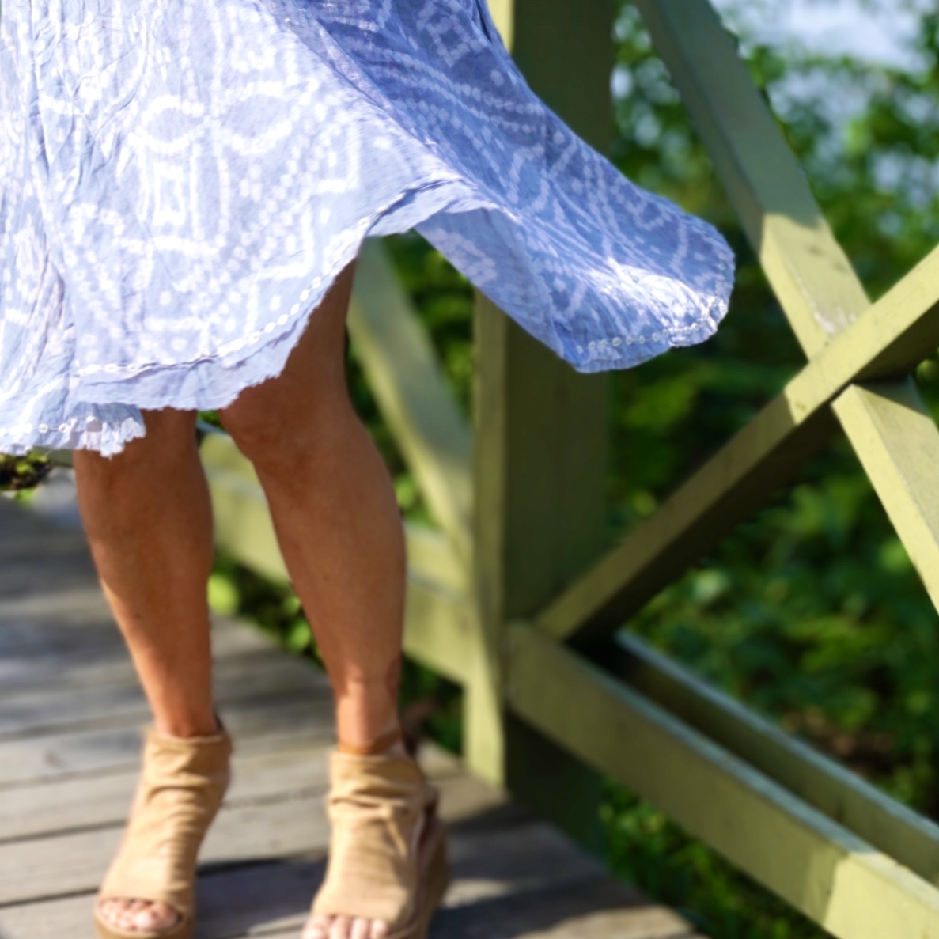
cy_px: 15
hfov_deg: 17.5
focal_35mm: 99
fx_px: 3038
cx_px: 354
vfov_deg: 17.2
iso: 100
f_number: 5.6
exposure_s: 1/500
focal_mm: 36
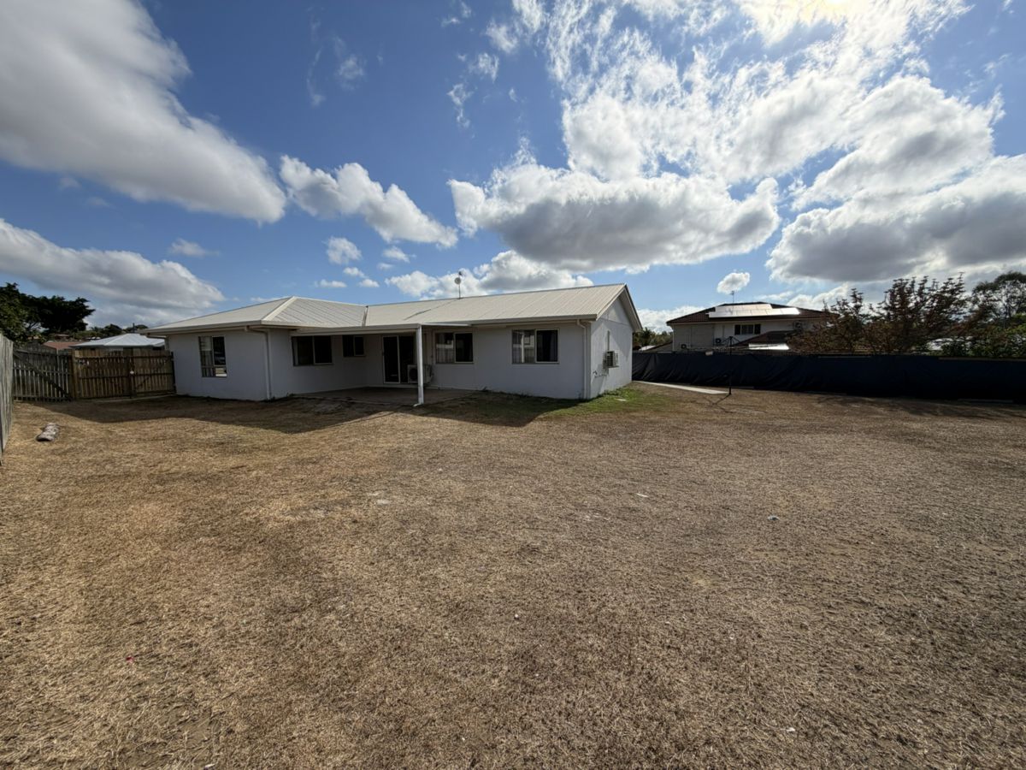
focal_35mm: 14
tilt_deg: -3.7
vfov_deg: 85.7
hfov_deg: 102.1
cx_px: 513
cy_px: 385
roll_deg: +1.7
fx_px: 415
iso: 20
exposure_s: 1/1795
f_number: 2.2
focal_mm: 2.22
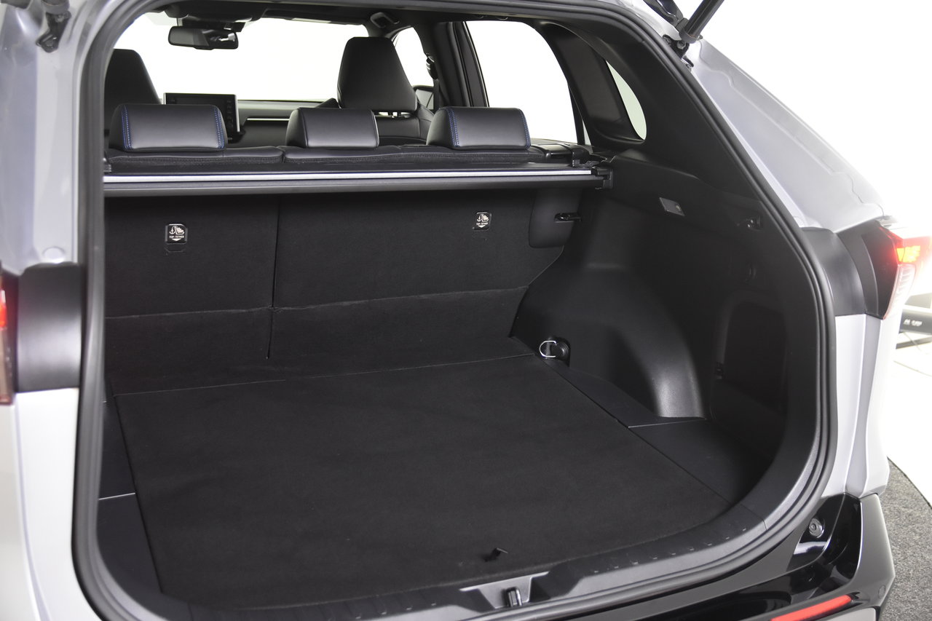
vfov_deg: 34.2
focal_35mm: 39
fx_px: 1009
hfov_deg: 49.6
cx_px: 466
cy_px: 310
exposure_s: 1/40
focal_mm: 26
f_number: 3.2
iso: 1600
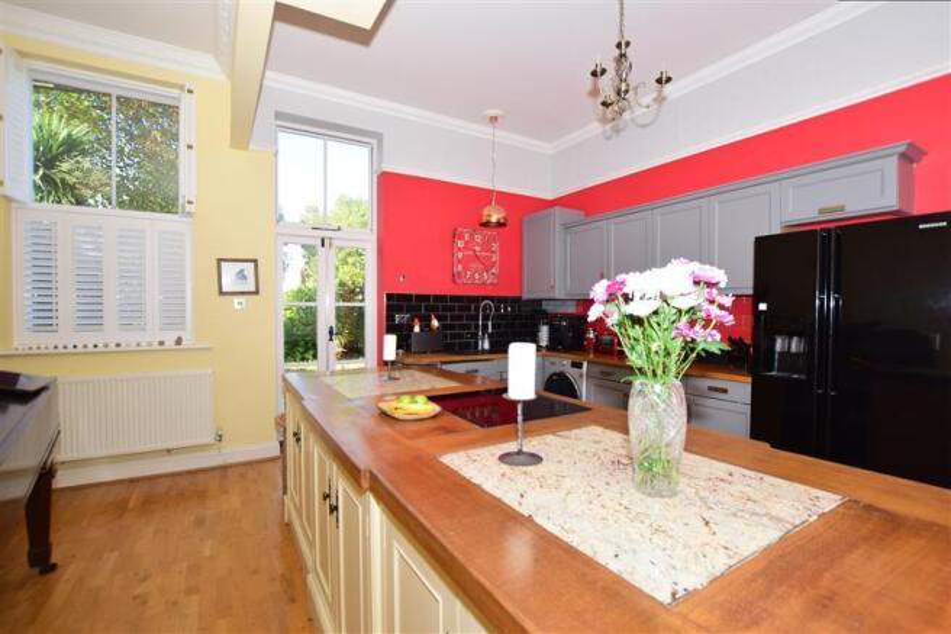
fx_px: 396
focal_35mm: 15
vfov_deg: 77.3
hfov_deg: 100.4
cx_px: 476
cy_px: 317
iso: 200
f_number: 5.6
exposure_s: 1/125
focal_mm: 10
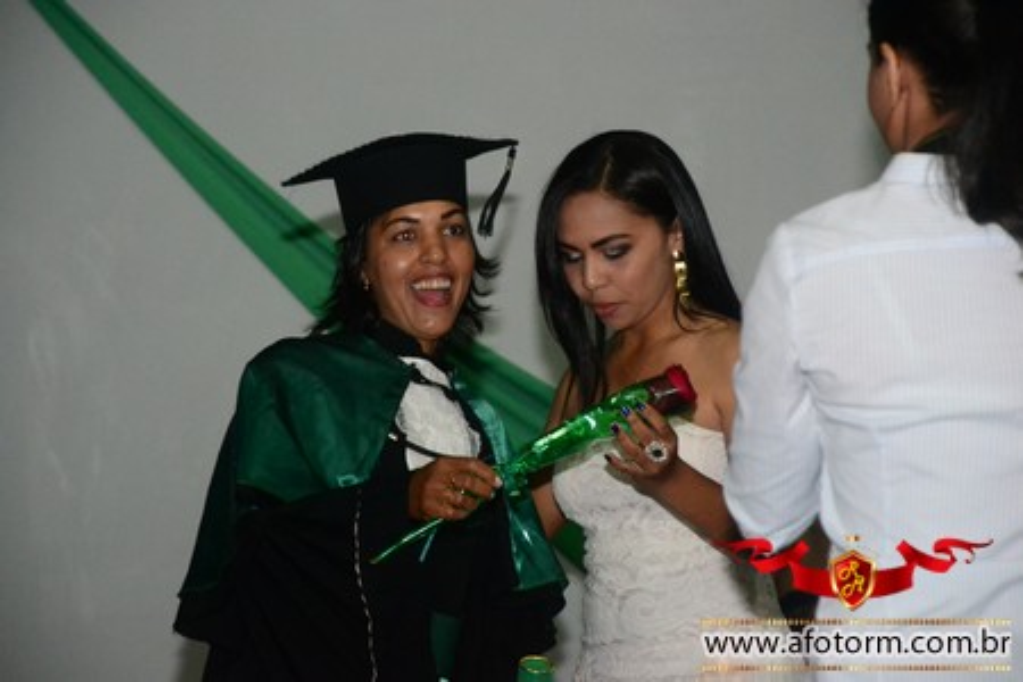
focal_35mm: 158
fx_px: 4475
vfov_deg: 8.7
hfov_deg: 13.0
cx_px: 512
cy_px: 341
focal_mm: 105
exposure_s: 1/80
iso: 3200
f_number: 5.6
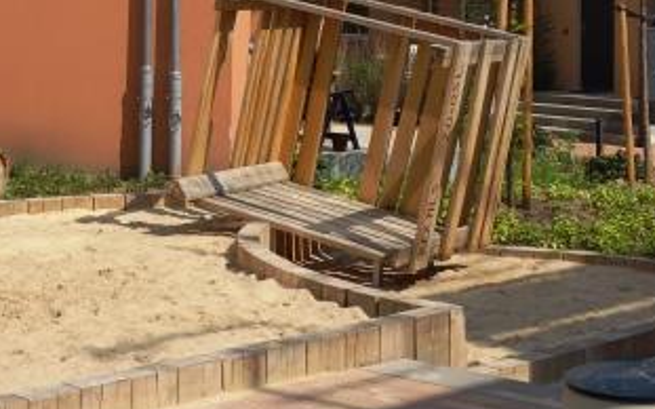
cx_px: 417
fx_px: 1677
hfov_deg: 22.0
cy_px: -94
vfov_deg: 13.5
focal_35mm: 94
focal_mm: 10.4
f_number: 5.6
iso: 125
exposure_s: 1/800
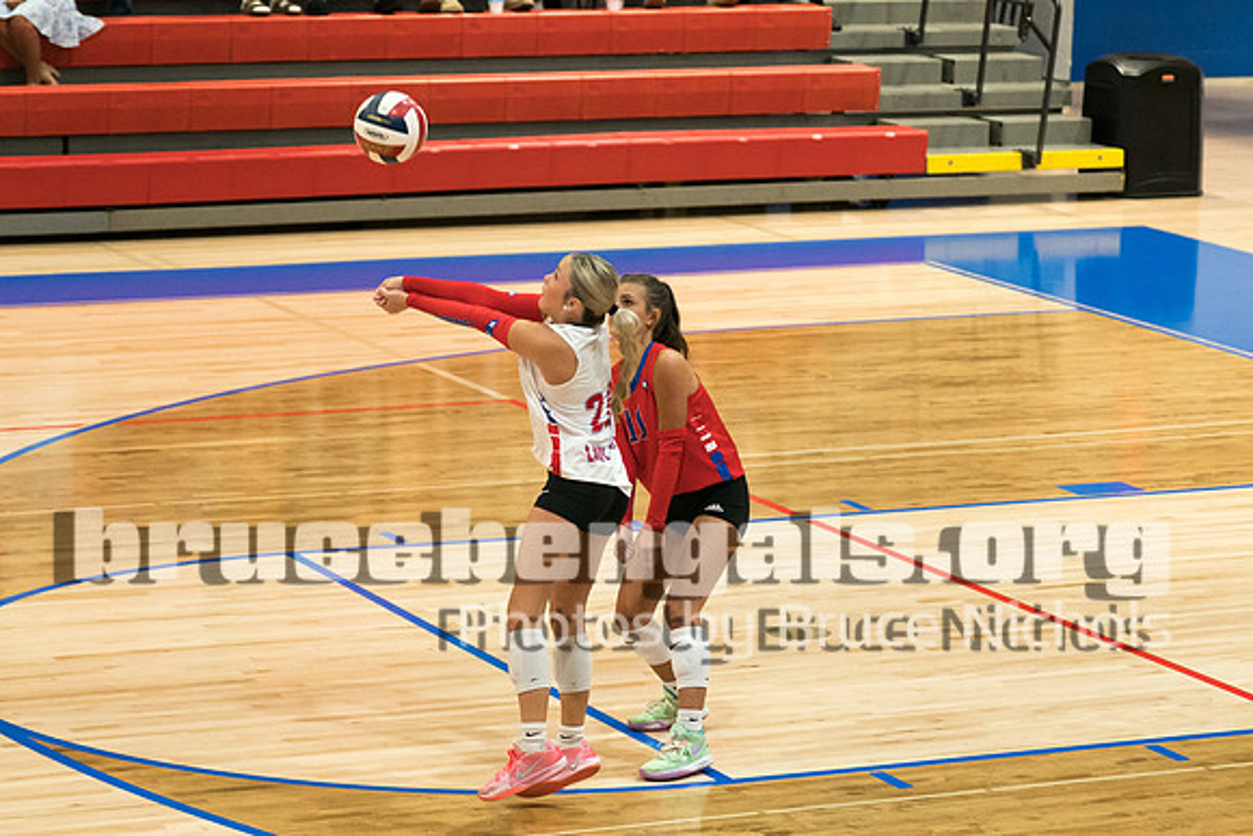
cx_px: 666
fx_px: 4827
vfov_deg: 9.9
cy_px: 476
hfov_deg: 14.8
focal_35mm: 139
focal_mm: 76
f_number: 2.8
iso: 3200
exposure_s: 1/1000
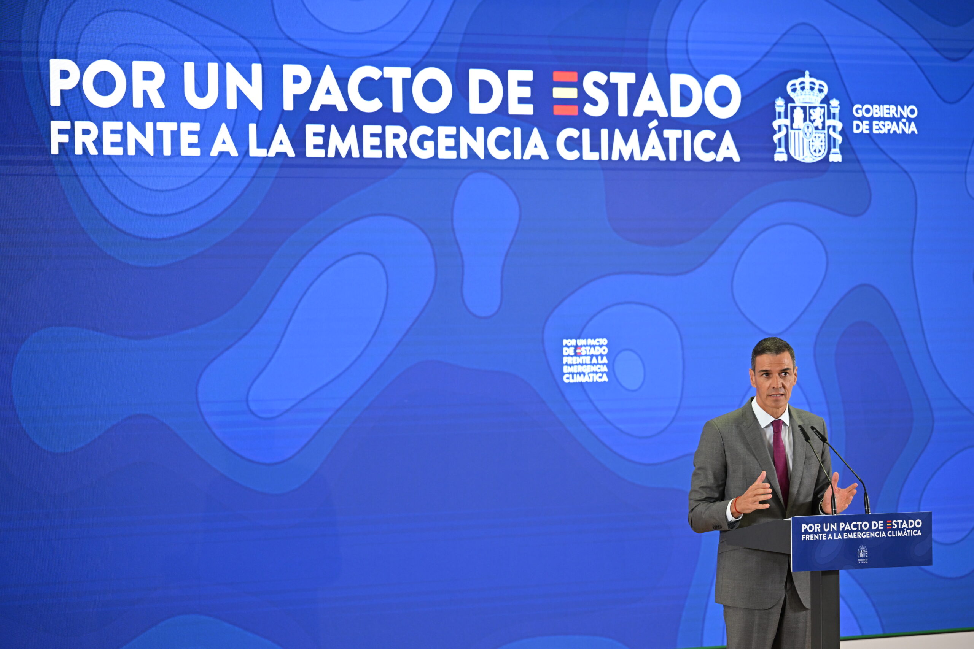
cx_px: 487
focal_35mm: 130
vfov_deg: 10.6
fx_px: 3517
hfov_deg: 15.8
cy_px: 324
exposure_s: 1/125
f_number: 3.2
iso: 1000
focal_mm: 130
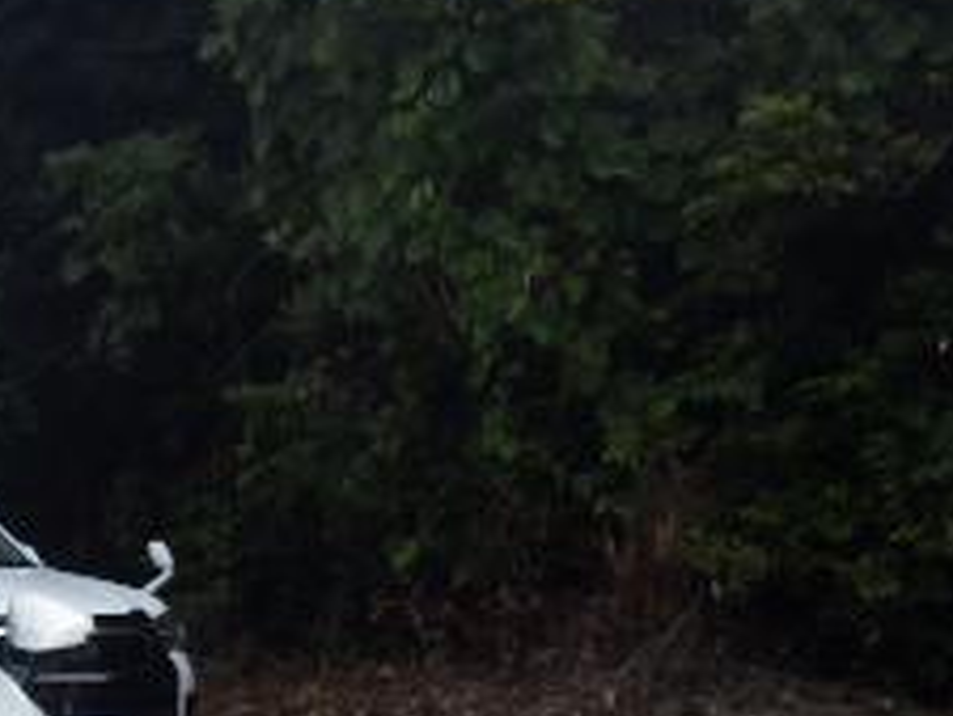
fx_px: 1956
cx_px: -368
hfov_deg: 23.4
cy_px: 885
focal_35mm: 71
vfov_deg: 19.4
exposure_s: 1/640
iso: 125
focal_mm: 4.5
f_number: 2.8
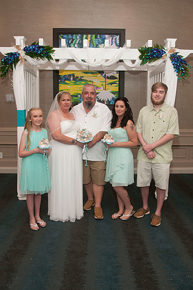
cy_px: 145
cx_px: 96
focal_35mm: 30
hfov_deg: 43.5
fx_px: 242
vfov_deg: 62.0
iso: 400
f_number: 5.6
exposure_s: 1/60
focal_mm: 20
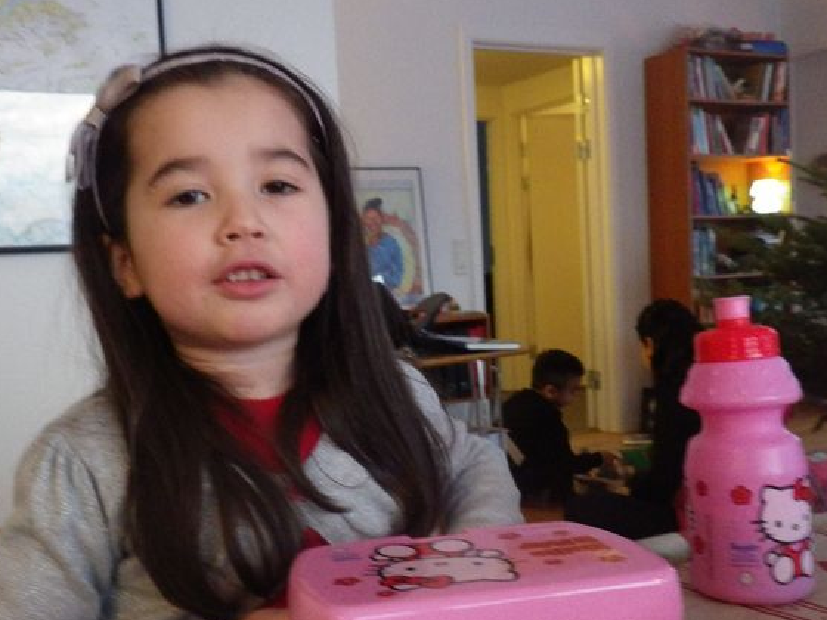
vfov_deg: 35.9
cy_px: 363
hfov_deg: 46.6
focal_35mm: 40
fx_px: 956
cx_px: 344
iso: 1000
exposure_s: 1/45
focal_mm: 5
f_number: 3.5
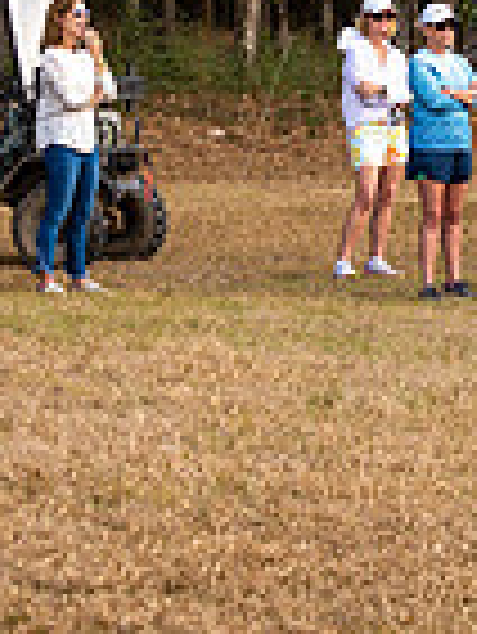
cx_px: 387
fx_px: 5082
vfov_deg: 7.1
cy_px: -27
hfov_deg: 5.4
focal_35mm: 277
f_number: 5.6
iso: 160
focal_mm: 70
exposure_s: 1/250
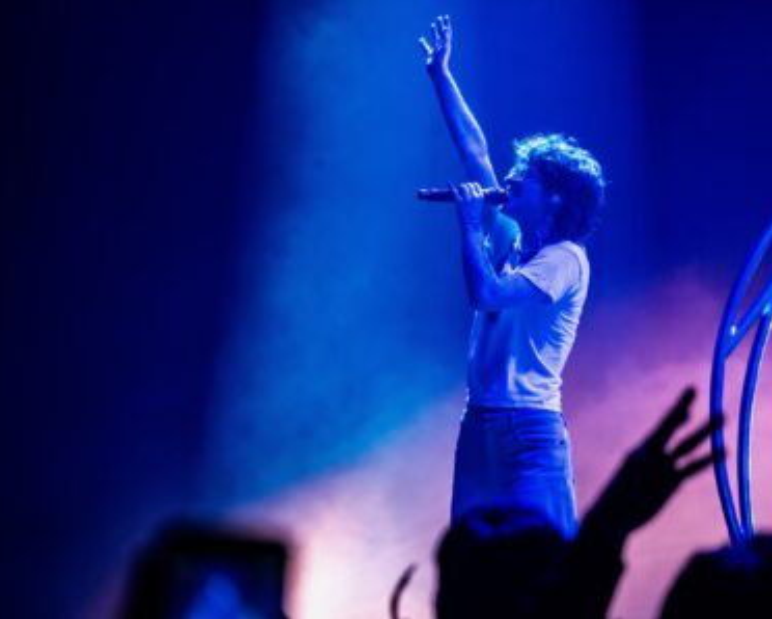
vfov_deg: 6.8
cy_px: 310
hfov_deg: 8.5
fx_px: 5189
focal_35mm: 227
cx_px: 448
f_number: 6.7
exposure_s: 1/200
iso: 4000
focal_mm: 200
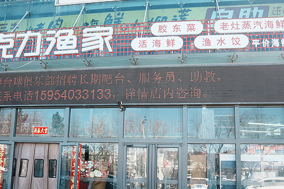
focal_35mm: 38
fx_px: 300
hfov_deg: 50.6
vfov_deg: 34.9
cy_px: 115
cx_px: 123
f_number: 2.8
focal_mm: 24
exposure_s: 1/500
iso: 125
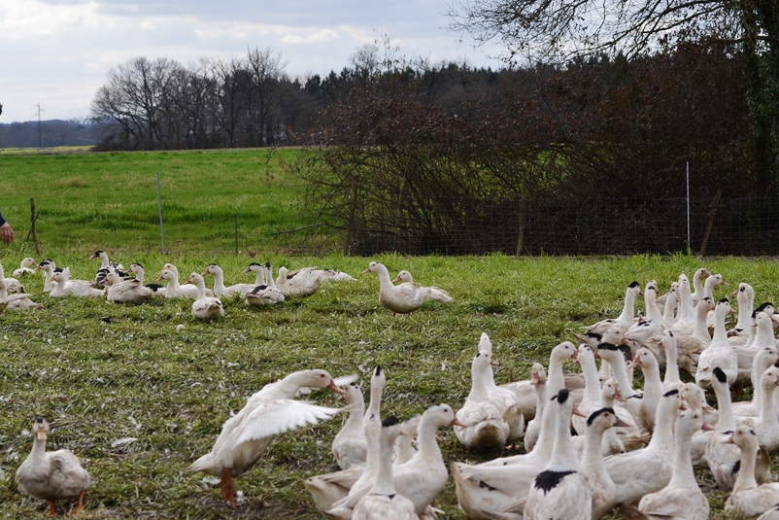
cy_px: 254
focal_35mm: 134
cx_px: 295
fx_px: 2900
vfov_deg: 10.2
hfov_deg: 15.3
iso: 140
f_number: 5.6
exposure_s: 1/500
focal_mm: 70
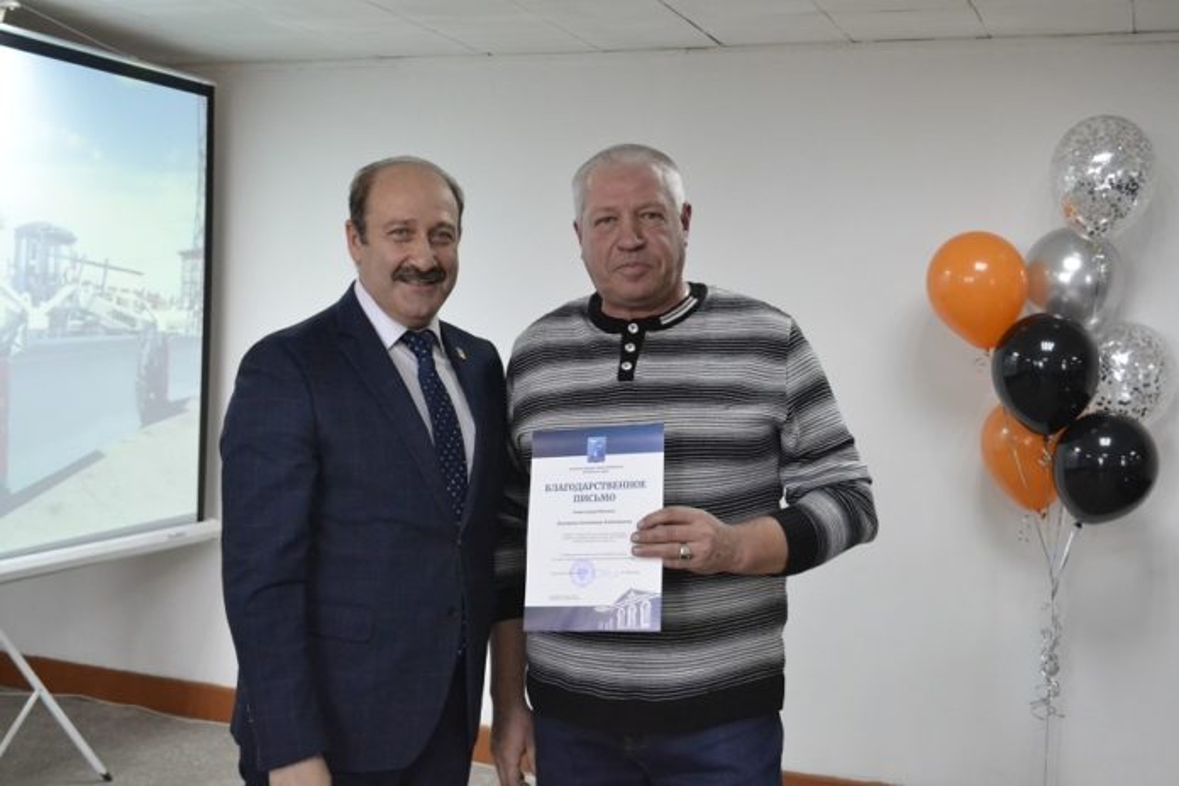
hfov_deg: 43.6
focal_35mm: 45
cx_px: 590
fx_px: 1474
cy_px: 393
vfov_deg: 29.9
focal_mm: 30
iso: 3200
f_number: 4.5
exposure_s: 1/200
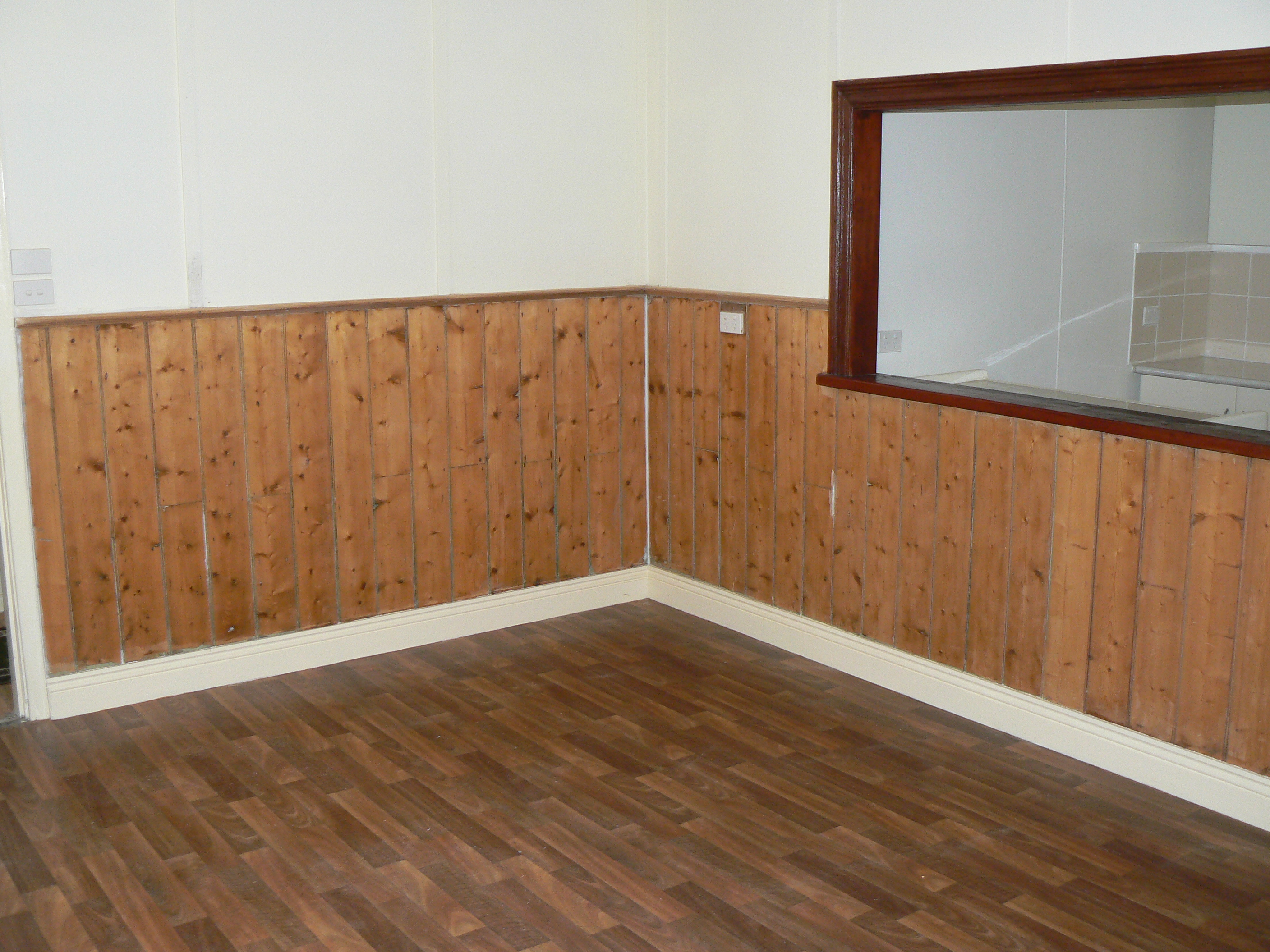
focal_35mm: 36
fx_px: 1321
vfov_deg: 39.7
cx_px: 635
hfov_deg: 51.4
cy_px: 476
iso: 160
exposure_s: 1/30
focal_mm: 6
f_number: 2.8
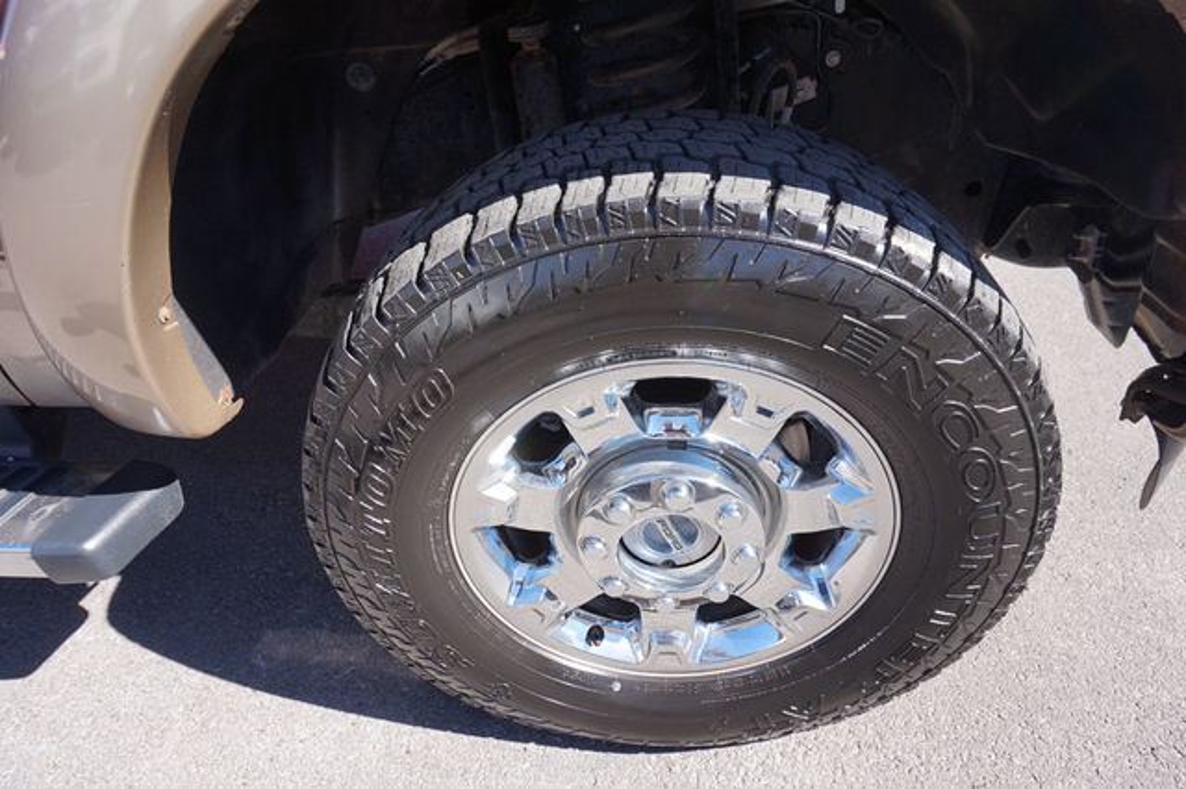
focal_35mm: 24
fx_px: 790
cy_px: 394
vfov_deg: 53.1
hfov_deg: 73.8
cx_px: 593
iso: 100
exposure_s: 1/100
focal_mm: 16
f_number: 6.3
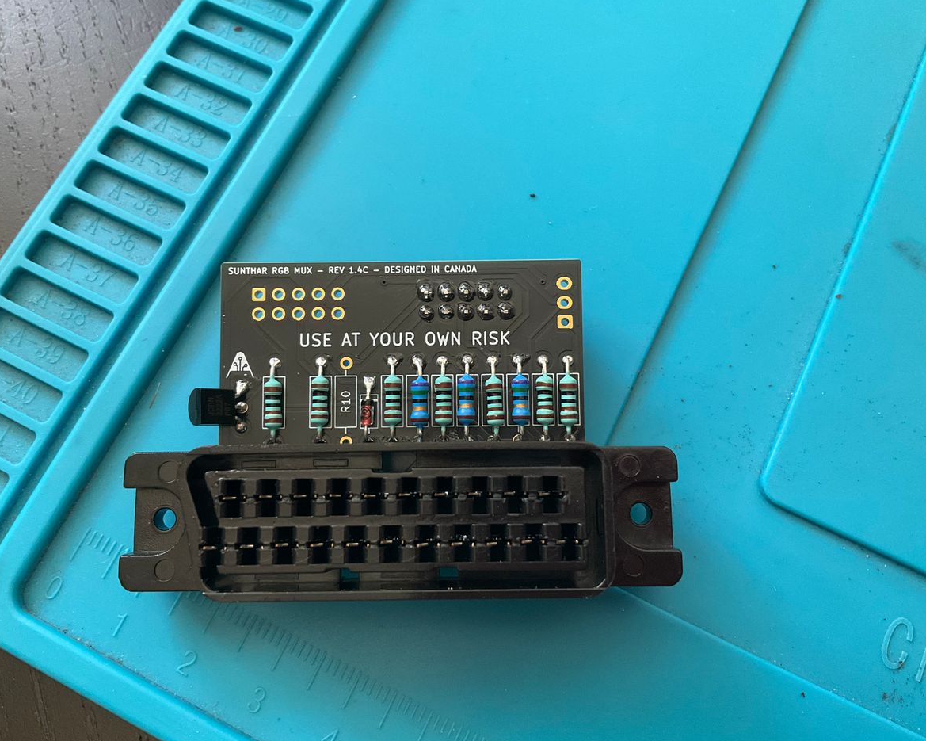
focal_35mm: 31
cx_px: 466
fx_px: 850
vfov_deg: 47.1
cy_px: 366
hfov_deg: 57.2
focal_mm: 3
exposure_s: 1/60
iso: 100
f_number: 1.8
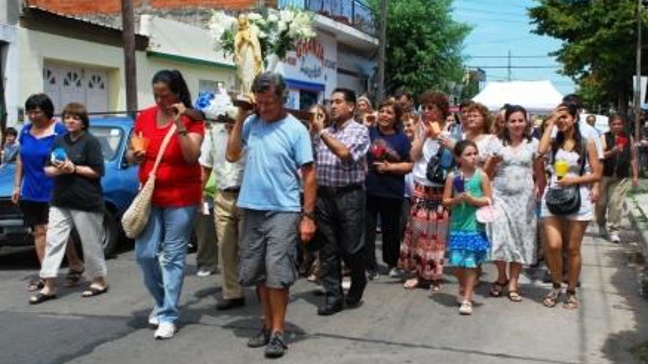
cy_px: 172
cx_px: 320
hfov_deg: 48.3
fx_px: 722
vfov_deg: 28.4
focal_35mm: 42
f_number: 13
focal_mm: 26
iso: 800
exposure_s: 1/500
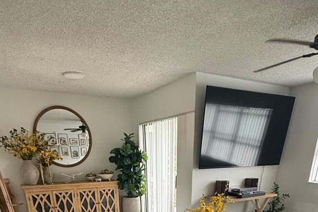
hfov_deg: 63.7
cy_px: 261
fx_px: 256
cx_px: 160
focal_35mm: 29
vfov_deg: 34.7
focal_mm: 2.22
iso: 250
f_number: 2.2
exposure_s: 1/99
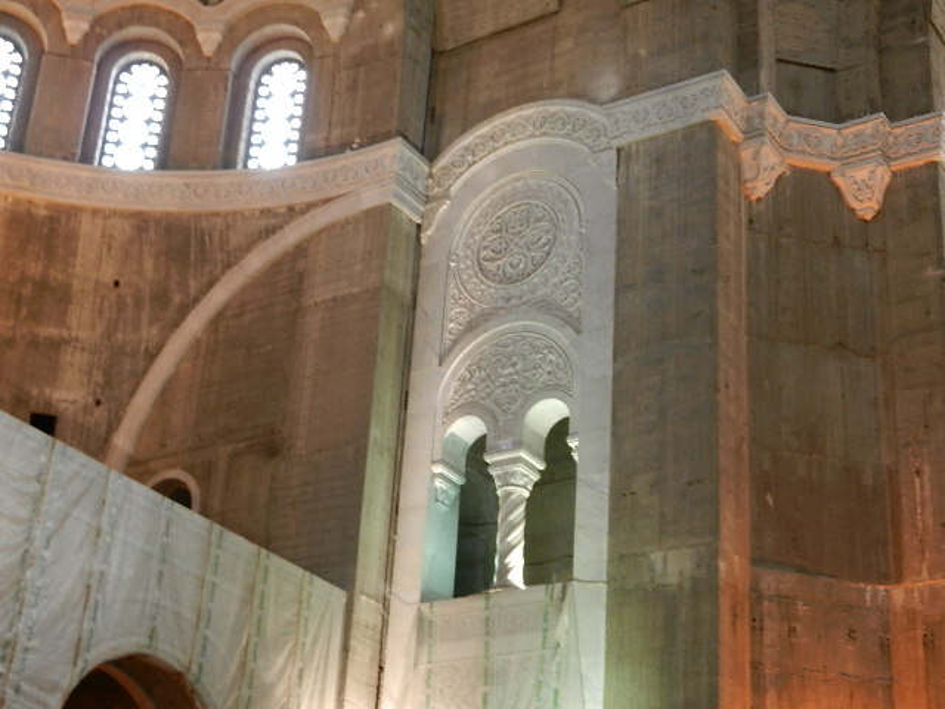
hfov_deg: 32.2
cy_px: 354
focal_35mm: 60
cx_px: 472
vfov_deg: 24.4
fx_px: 1638
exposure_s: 1/8
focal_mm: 10.9
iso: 400
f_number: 4.5
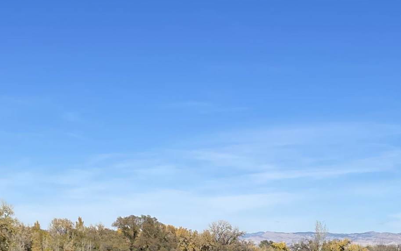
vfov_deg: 14.4
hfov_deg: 23.3
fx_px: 973
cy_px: 257
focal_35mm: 89
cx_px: 232
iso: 32
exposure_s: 1/5128
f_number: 1.6
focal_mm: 5.1
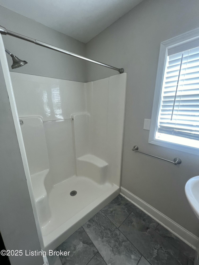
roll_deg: -0.8
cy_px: 132
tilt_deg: -14.8
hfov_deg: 89.9
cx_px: 100
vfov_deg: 106.2
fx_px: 100
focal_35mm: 13
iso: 125
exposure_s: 1/120
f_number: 1.8
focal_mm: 1.57
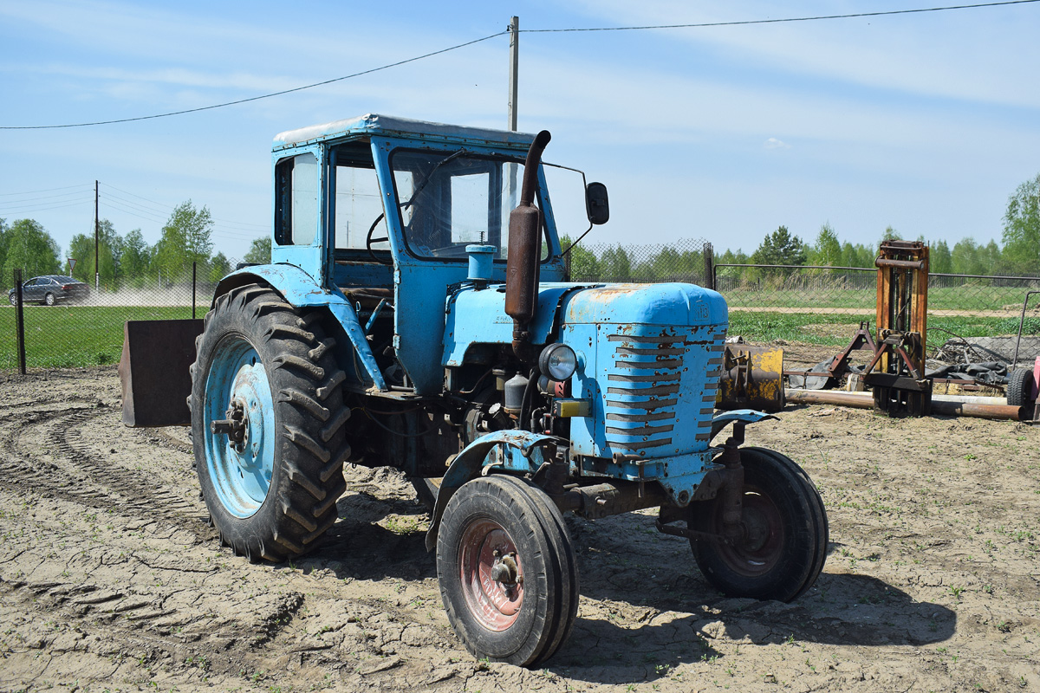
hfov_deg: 55.1
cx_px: 520
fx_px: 997
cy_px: 346
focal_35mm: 34
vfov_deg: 38.4
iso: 200
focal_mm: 23
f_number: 6.3
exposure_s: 1/800
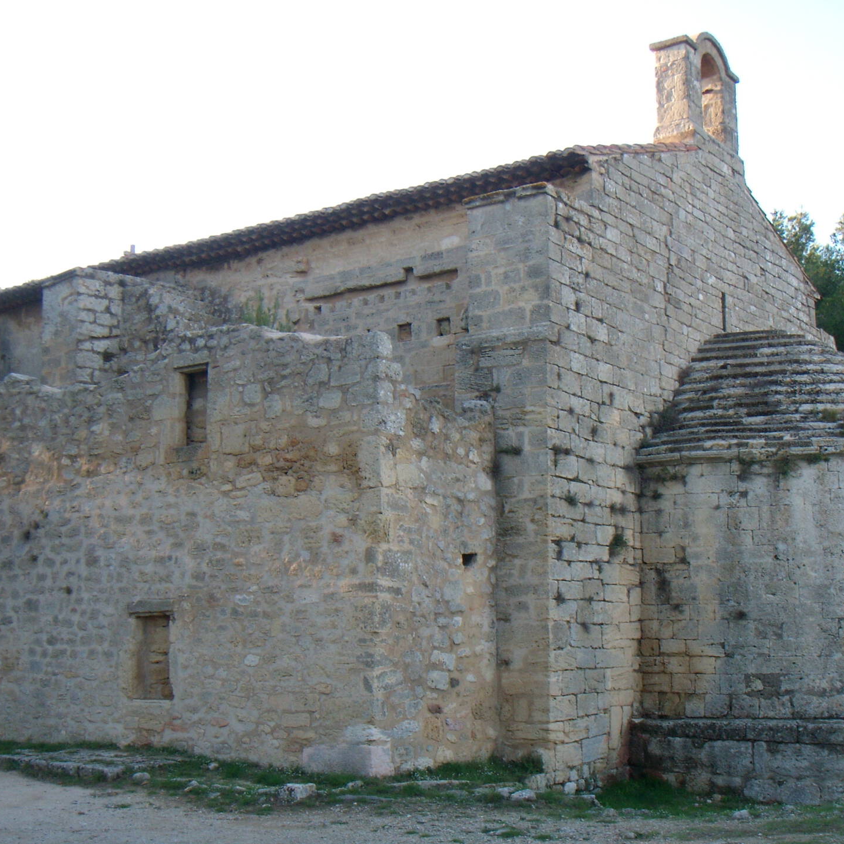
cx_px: 484
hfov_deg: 37.5
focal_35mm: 45
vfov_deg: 37.6
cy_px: 423
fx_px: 1241
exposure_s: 1/62.5
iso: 64
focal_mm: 6.4
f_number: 5.7
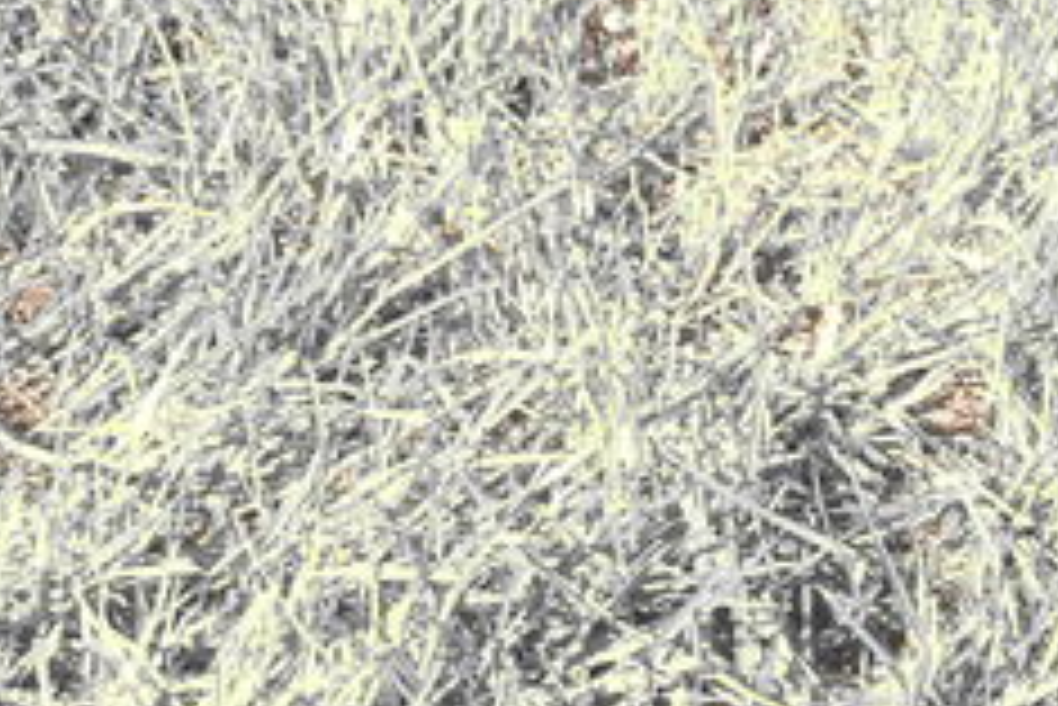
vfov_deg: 5.8
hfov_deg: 8.6
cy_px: 1614
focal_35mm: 230
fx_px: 6763
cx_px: 1886
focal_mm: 9.4
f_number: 4
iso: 100
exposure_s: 1/200
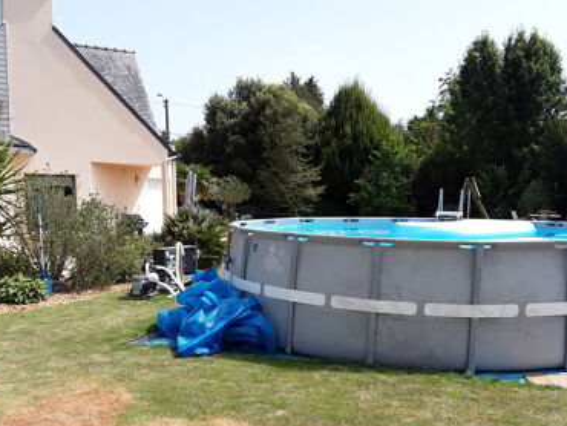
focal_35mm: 35
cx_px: 322
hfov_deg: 52.4
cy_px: 274
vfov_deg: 40.4
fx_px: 574
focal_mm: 2.91
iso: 40
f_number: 1.9
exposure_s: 1/1045
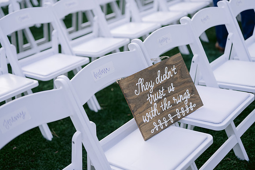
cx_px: 128
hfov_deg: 39.6
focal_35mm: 50
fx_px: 354
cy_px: 85
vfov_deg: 27.0
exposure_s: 1/800
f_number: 2.2
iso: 400
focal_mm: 50
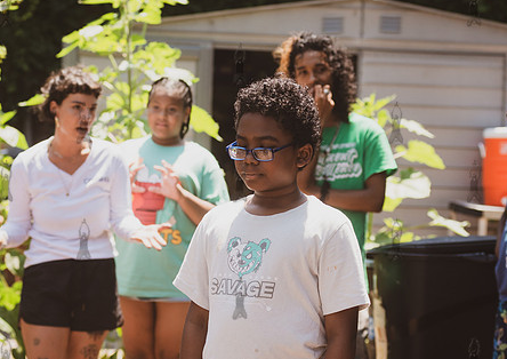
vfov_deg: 12.5
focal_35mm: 114
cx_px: 202
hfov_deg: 17.6
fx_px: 1636
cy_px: 192
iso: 500
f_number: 4.5
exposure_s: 1/1250
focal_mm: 80
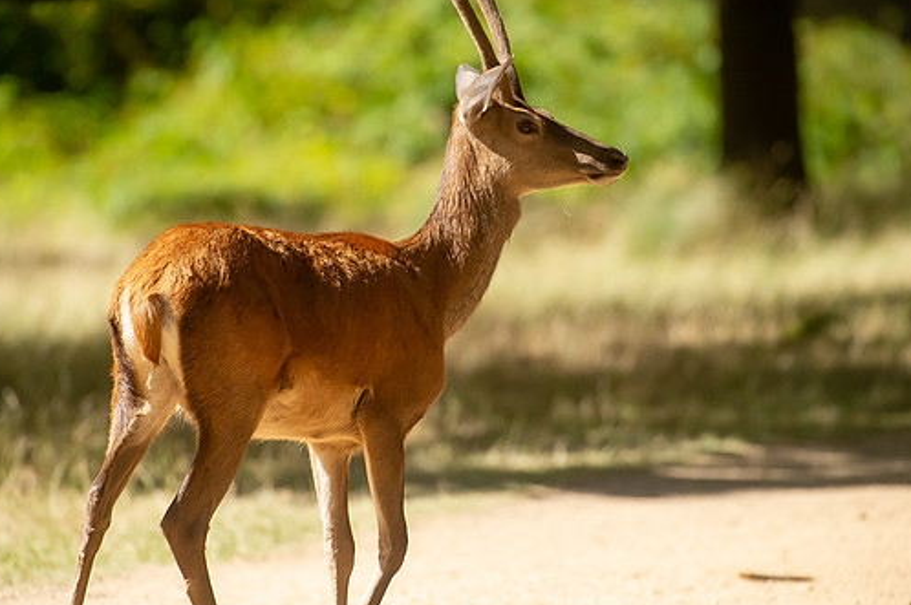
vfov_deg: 2.0
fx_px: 17671
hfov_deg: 3.0
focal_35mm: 699
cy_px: 274
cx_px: 445
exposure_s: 1/8000
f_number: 5.6
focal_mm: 600
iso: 1400
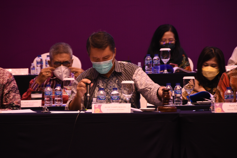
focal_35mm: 300
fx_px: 1976
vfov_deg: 4.6
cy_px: 79
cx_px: 118
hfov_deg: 6.9
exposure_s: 1/40
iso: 1250
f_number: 5.6
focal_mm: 200
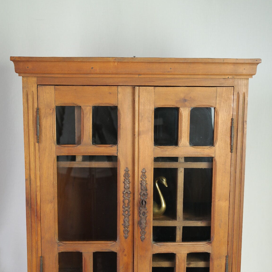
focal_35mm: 68
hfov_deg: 25.4
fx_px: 605
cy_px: 176
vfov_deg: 25.3
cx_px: 136
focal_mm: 35
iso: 800
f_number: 6.3
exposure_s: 1/30
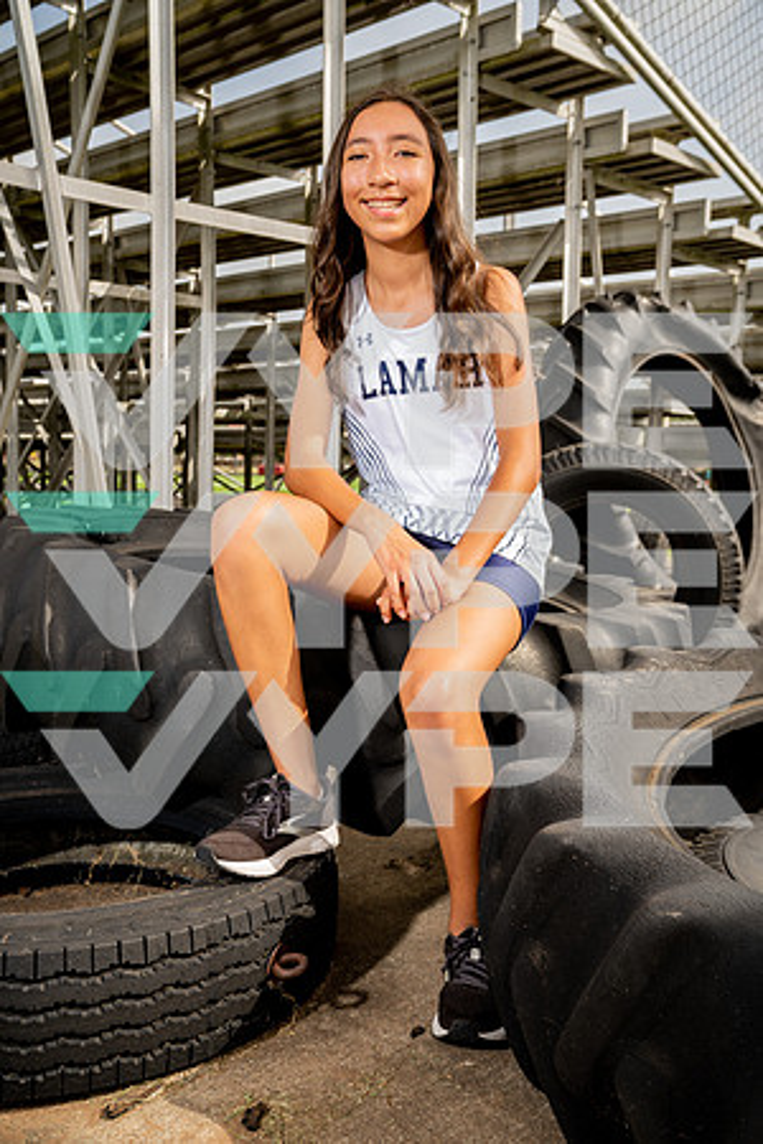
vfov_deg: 54.4
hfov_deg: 37.9
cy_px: 572
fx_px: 1113
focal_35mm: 35
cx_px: 382
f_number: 5.6
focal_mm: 35
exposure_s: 1/250
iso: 100
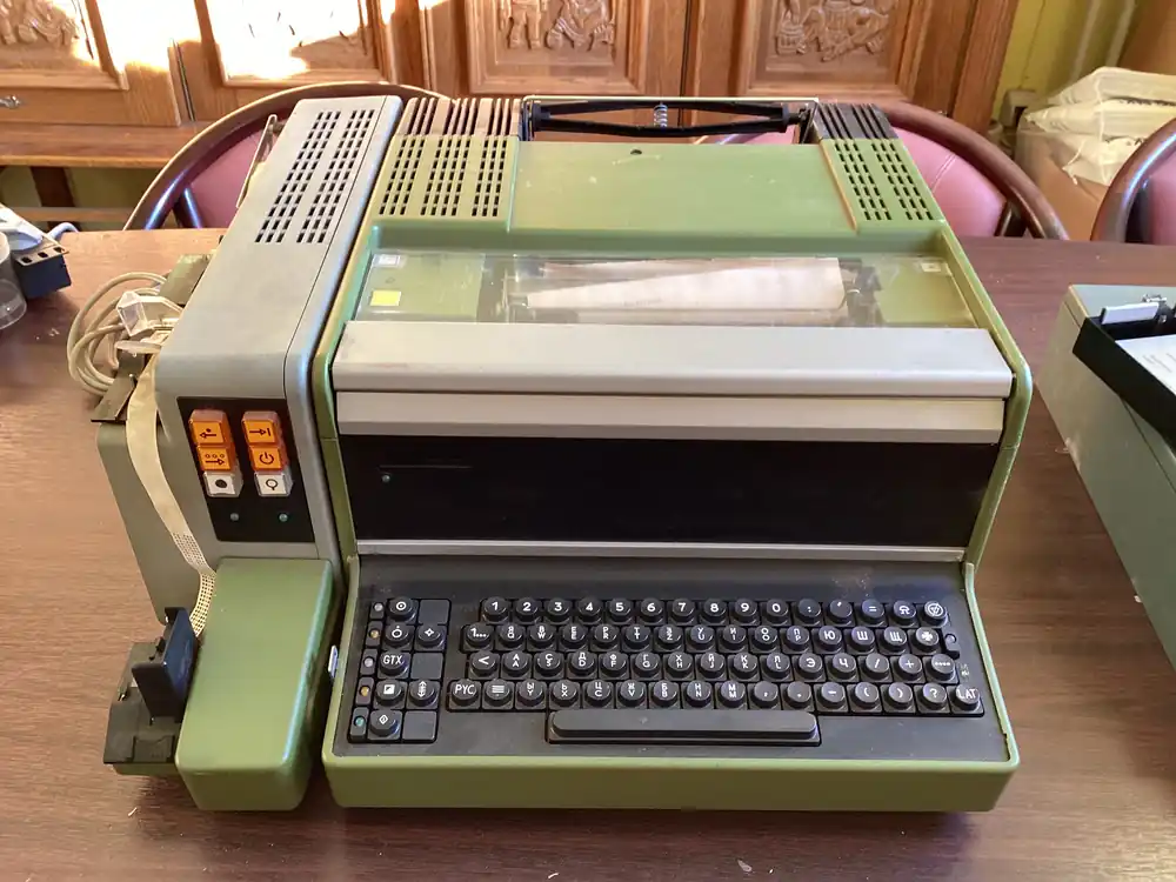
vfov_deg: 45.4
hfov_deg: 58.4
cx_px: 588
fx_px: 1053
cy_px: 441
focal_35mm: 31
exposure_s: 1/50
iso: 125
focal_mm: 3.3
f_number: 2.4
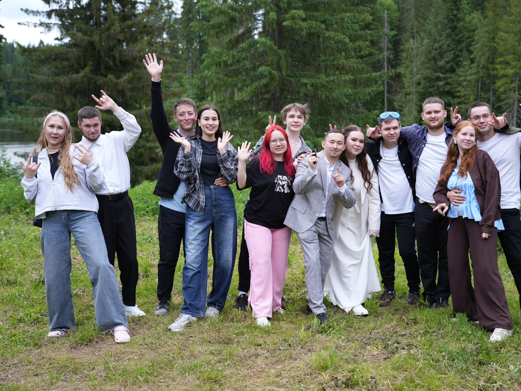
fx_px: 632
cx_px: 276
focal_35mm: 42
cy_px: 194
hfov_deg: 44.8
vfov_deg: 34.3
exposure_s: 1/200
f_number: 2.8
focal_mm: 38
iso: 200
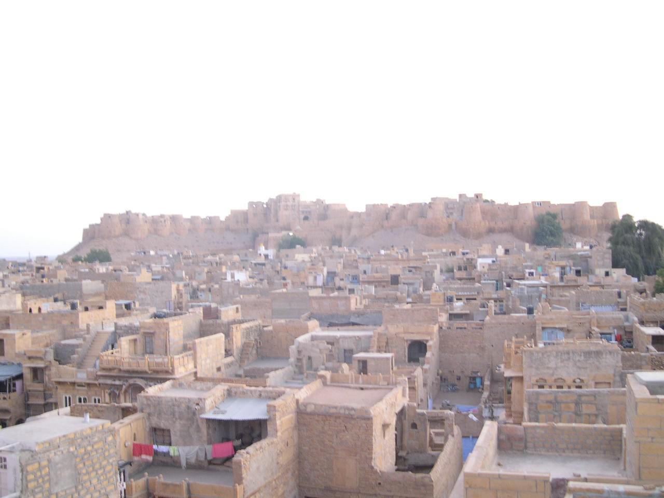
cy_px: 249
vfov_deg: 37.7
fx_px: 729
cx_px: 332
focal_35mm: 38
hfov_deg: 49.0
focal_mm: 8
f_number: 2.8
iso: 200
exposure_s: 1/4.2
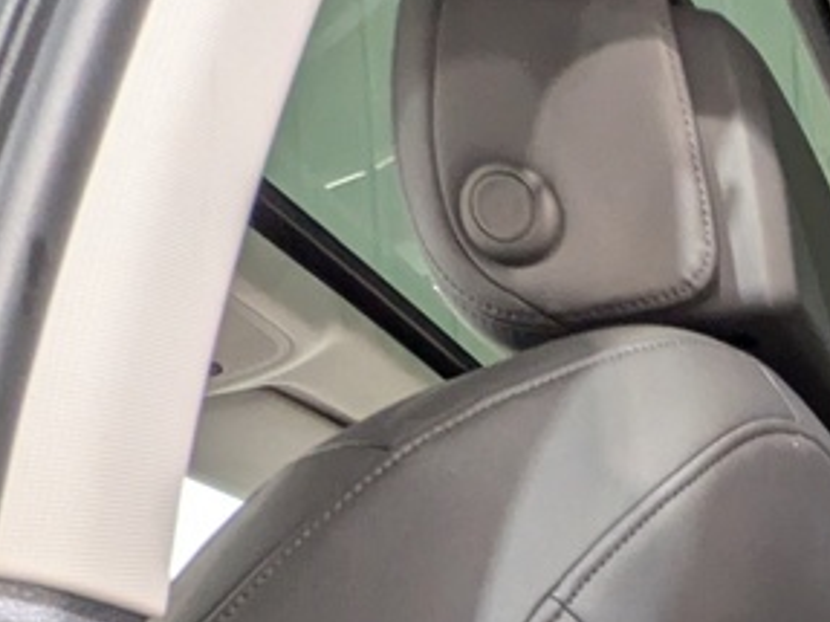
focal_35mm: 50
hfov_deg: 25.3
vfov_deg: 21.6
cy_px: 1047
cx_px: 1330
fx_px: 1198
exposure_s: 1/24
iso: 146
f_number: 2.2
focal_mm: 1.83
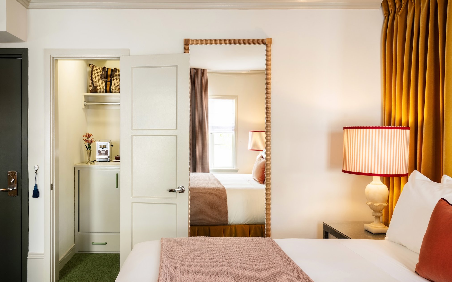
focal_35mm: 27
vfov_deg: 45.9
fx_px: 333
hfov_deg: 68.4
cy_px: 163
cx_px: 222
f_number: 22
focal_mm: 32
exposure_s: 2.5
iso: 400
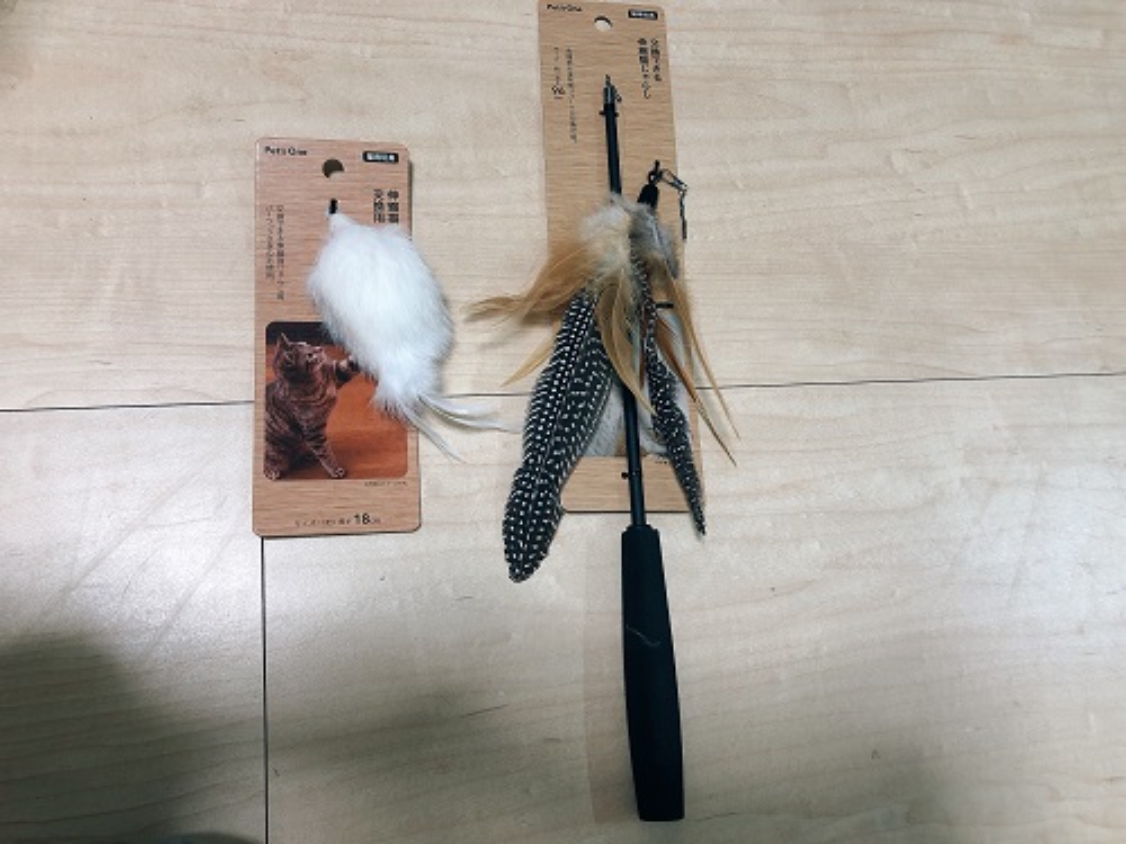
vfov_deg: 49.7
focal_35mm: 28
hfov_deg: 63.4
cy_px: 422
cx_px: 563
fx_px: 911
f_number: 1.8
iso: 32
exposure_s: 1/25
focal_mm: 3.99
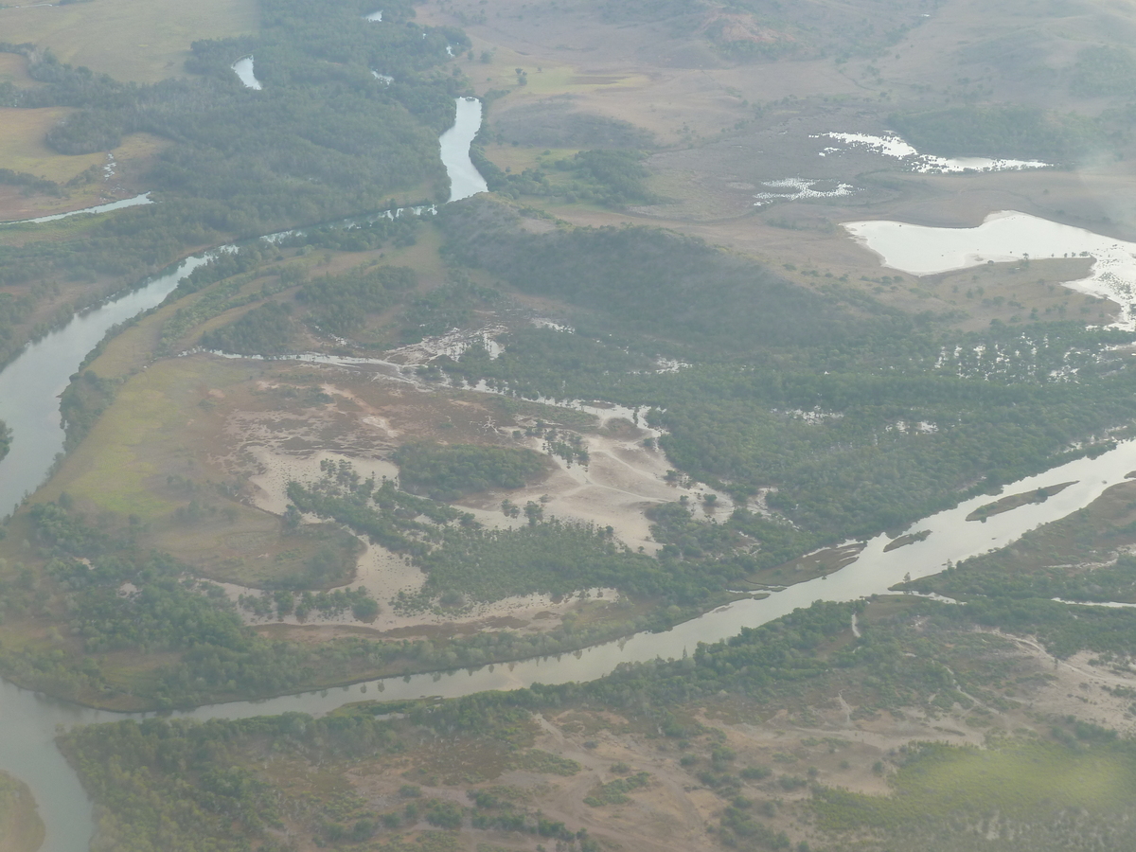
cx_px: 568
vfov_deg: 23.3
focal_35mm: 63
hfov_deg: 30.7
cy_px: 426
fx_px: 2067
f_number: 4
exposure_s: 1/80
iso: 80
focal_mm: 10.3
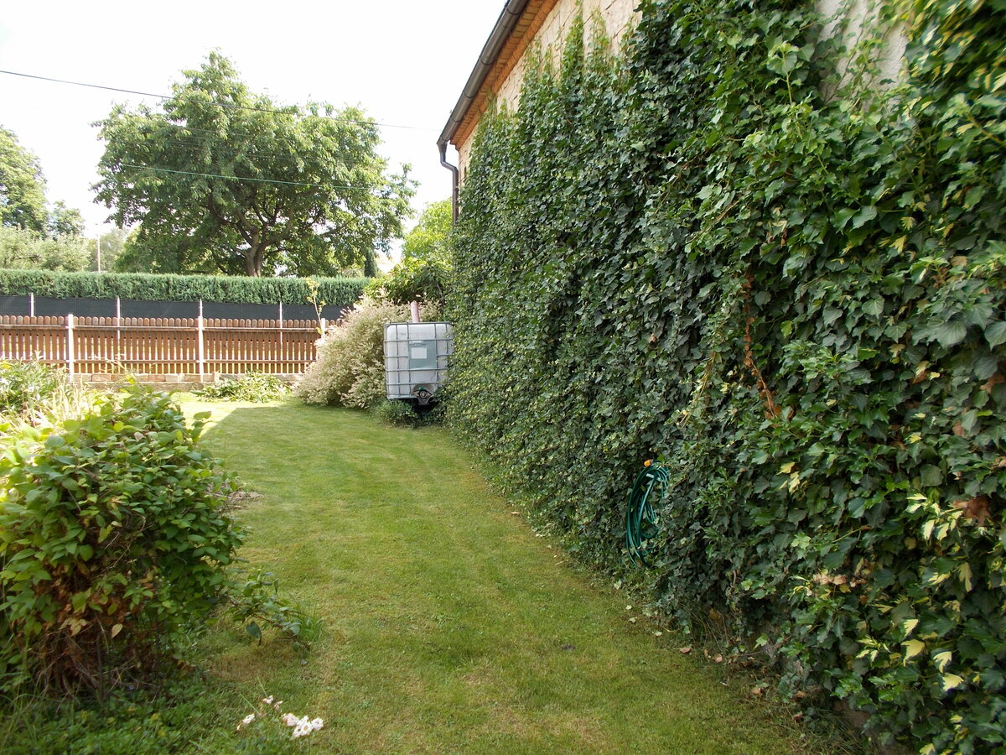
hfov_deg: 67.3
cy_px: 378
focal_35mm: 26
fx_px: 756
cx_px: 503
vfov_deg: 53.1
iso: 80
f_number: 3.2
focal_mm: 4.6
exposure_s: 1/160
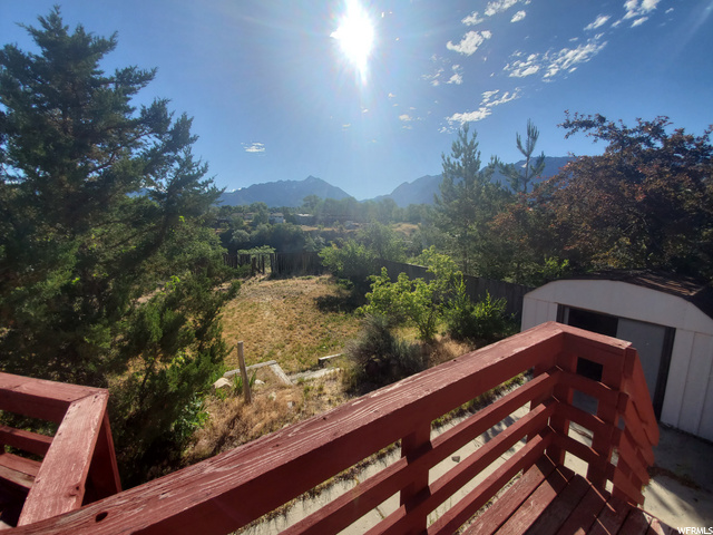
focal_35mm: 13
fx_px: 268
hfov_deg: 106.2
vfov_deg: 89.9
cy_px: 268
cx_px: 356
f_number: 2.2
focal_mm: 1.8
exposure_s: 1/1804
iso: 50
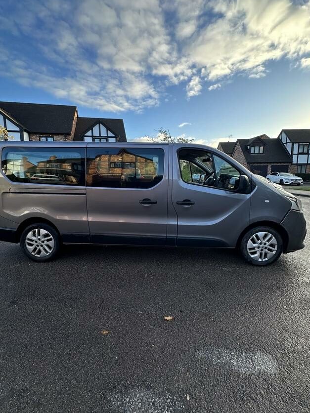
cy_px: 194
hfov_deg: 81.7
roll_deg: +1.3
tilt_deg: -7.9
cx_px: 150
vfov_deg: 98.1
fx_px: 179
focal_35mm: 15
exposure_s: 1/485
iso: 40
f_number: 2.2
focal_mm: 2.22
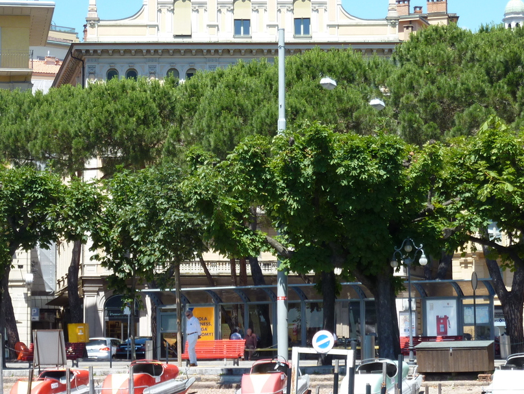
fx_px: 1620
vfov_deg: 13.8
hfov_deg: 18.3
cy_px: 196
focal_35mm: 107
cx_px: 179
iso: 80
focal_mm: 11.9
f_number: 4.1
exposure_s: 1/250
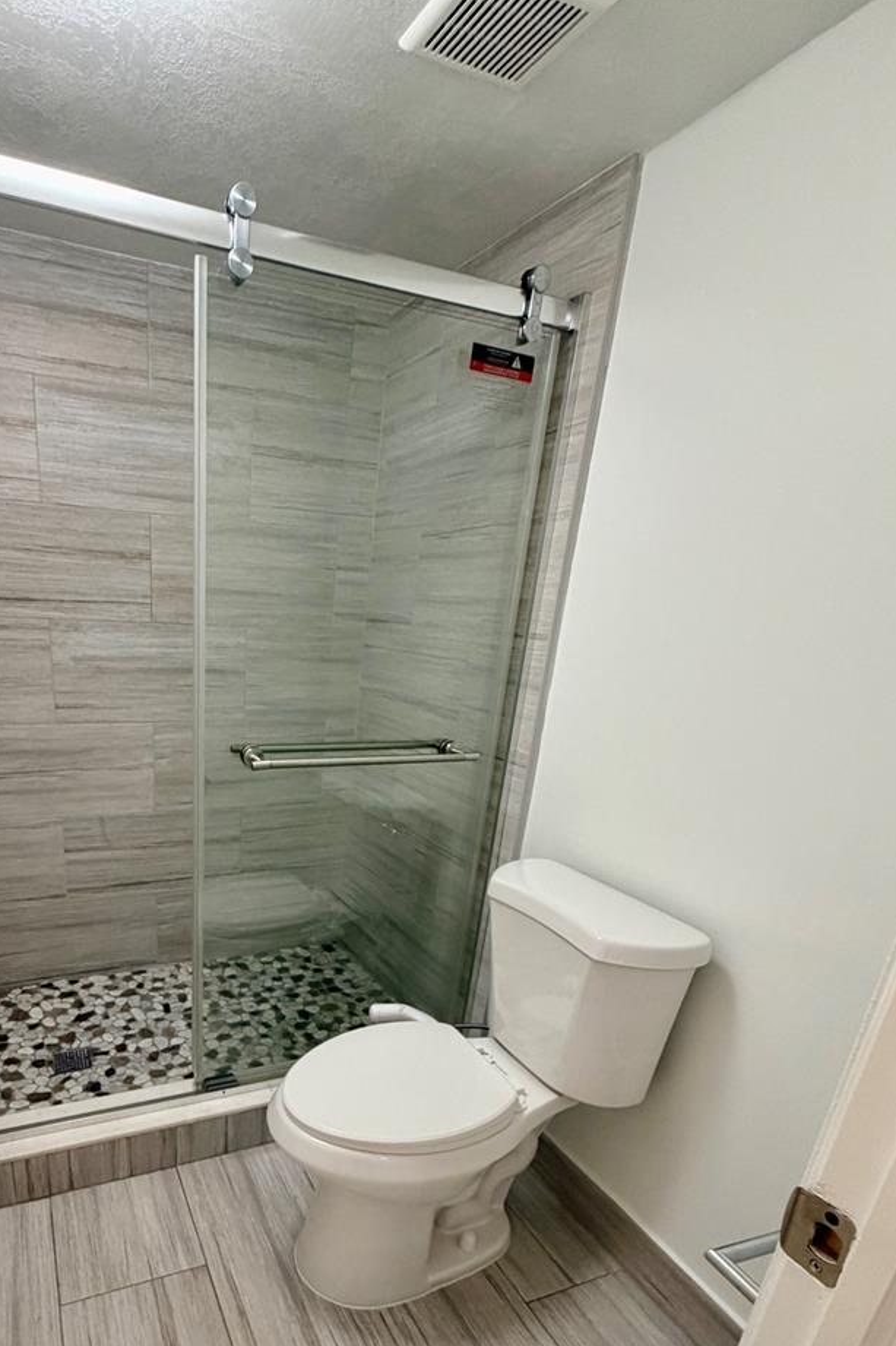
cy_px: 869
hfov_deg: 62.4
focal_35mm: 19
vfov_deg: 84.6
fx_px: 710
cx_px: 278
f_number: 2.2
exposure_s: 1/120
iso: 250
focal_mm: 2.22
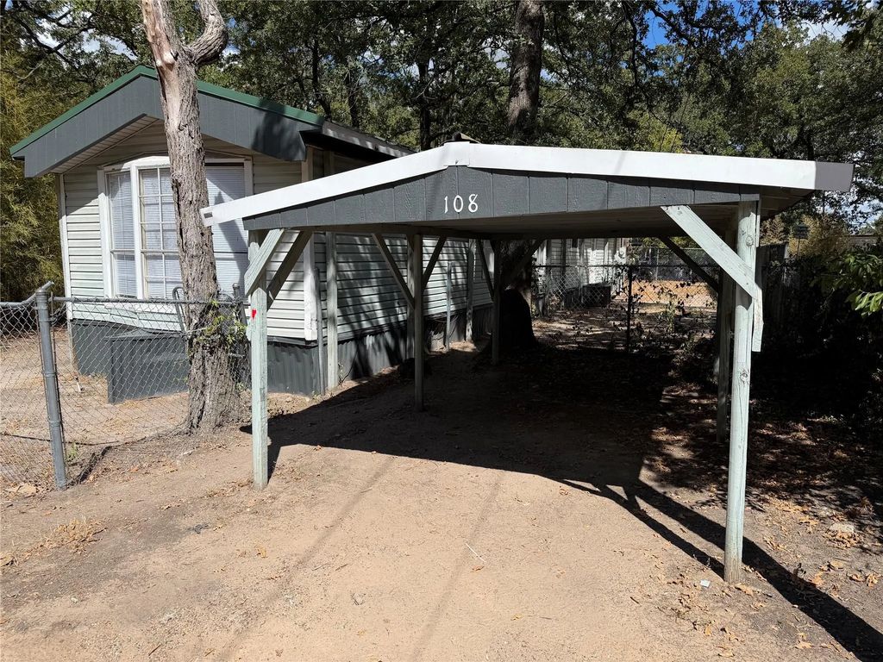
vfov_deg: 56.8
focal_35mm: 24
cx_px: 442
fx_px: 612
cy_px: 331
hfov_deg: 71.6
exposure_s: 1/4975
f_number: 1.78
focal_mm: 6.76
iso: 80
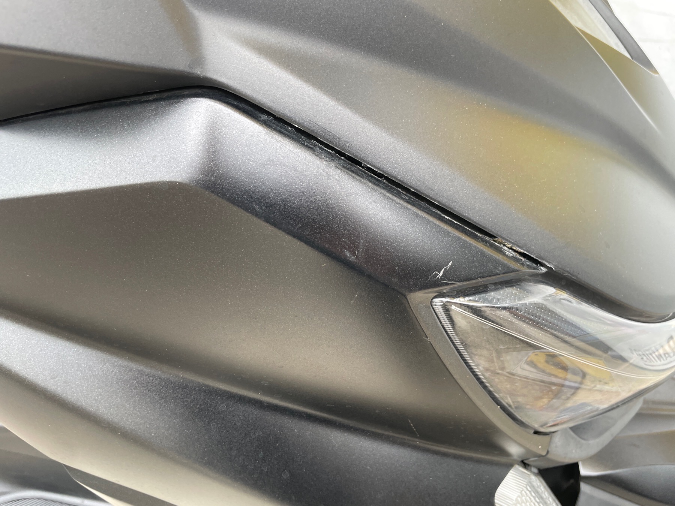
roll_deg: +11.2
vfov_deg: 53.1
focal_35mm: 26
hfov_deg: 67.3
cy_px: 253
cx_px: 338
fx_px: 507
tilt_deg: -37.9
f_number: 1.6
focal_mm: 4.2
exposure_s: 1/121
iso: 80
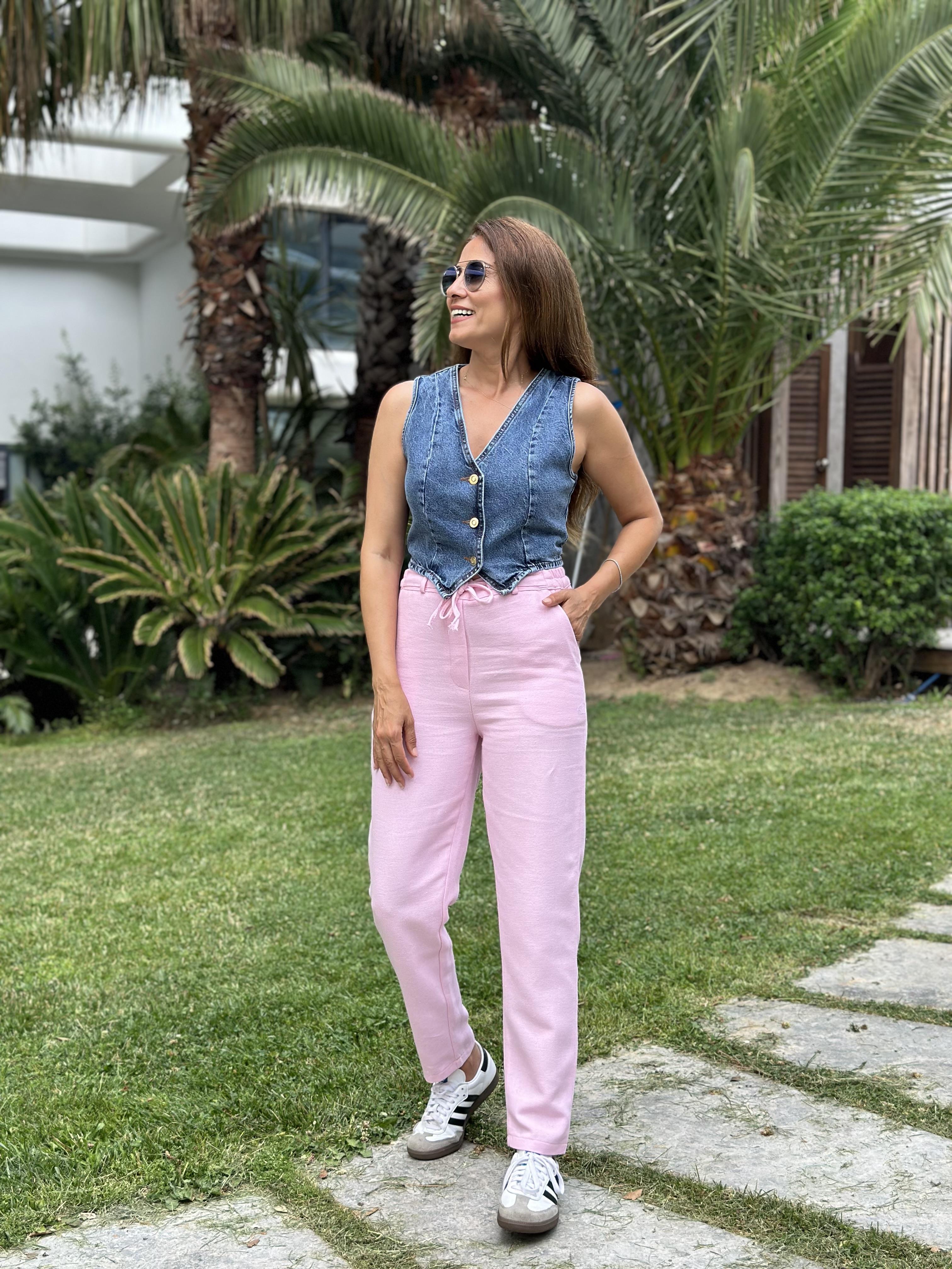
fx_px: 1760
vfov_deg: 39.7
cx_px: 476
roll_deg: -1.3
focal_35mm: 48
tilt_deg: -3.1
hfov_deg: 30.3
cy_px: 634
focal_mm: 6.86
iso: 80
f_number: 1.78
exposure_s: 1/349
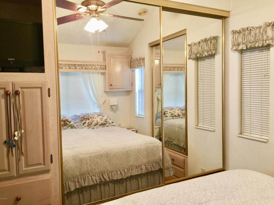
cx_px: 137
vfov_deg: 48.2
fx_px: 230
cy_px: 102
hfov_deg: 61.7
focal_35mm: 29
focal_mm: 4.15
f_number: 2.2
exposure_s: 1/15
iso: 50
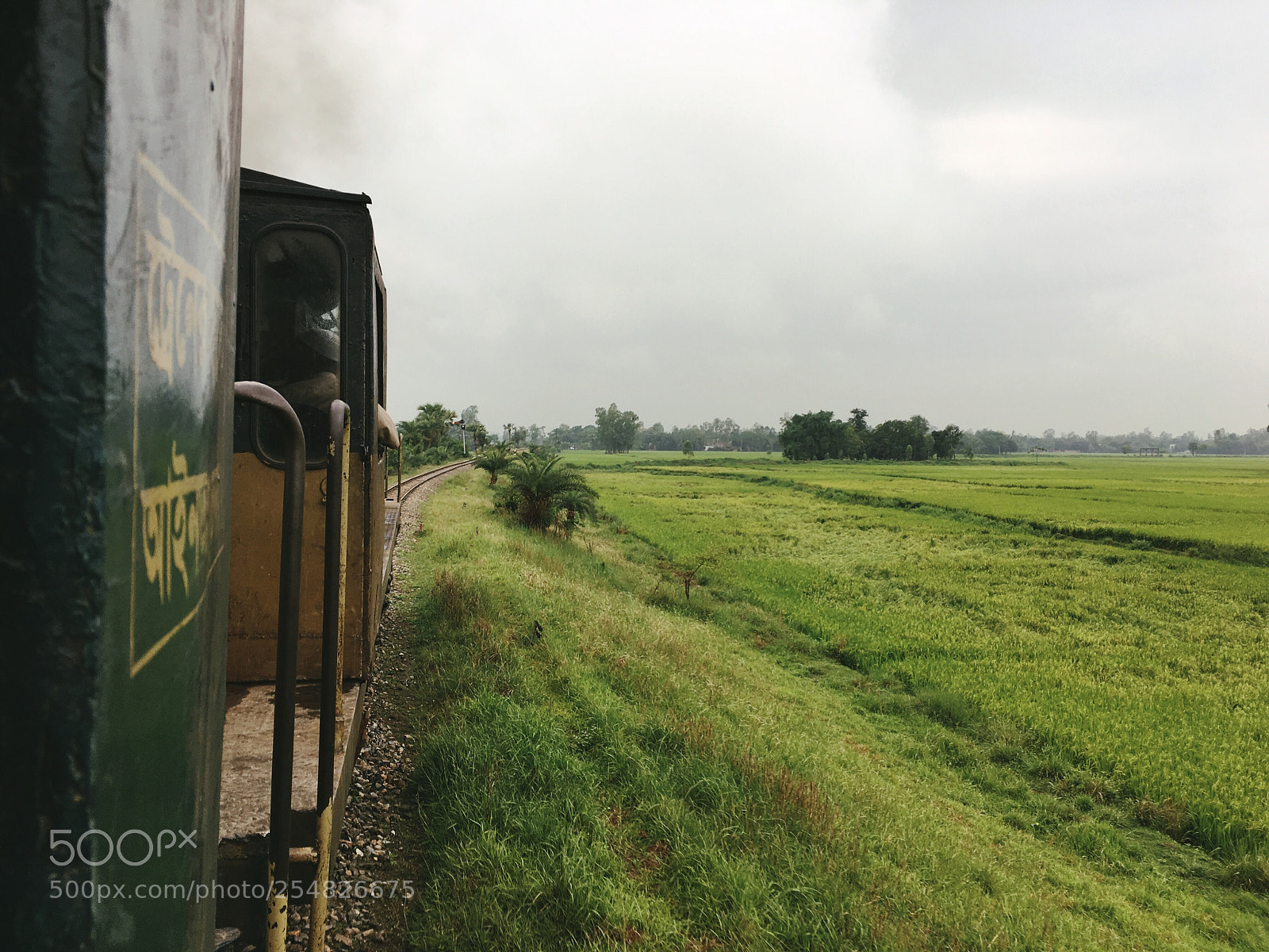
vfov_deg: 48.2
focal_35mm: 29
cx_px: 634
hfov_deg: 61.7
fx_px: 1063
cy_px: 476
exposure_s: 1/310
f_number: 2.2
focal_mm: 4.15
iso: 25
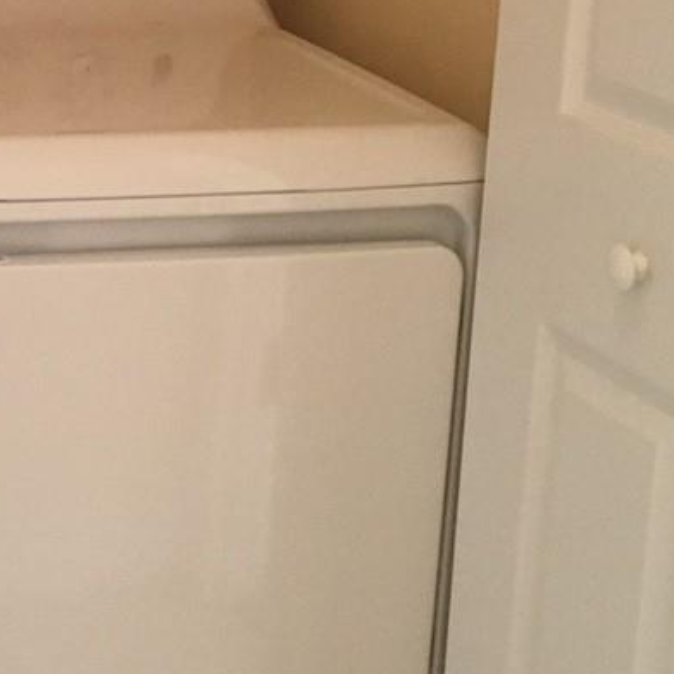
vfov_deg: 16.5
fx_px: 2313
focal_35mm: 105
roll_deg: -1.3
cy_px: 143
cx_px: -214
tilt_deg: -13.4
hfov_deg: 15.7
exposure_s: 1/30
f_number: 2.2
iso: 100
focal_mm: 4.15
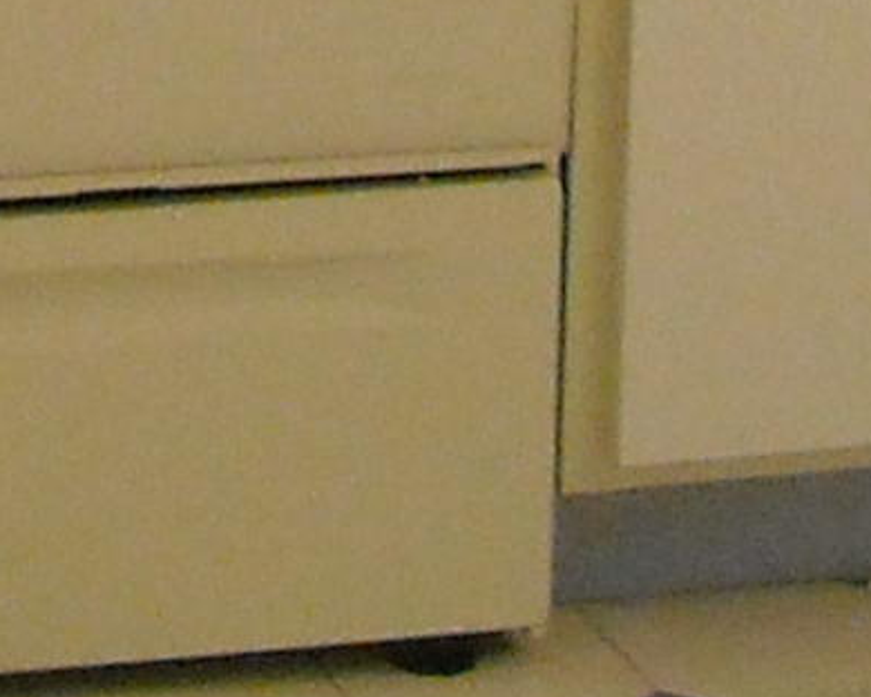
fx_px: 6780
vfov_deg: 5.5
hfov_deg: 7.2
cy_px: -1499
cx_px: -373
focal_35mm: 263
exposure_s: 1/60
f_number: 2.8
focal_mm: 5.7
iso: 351
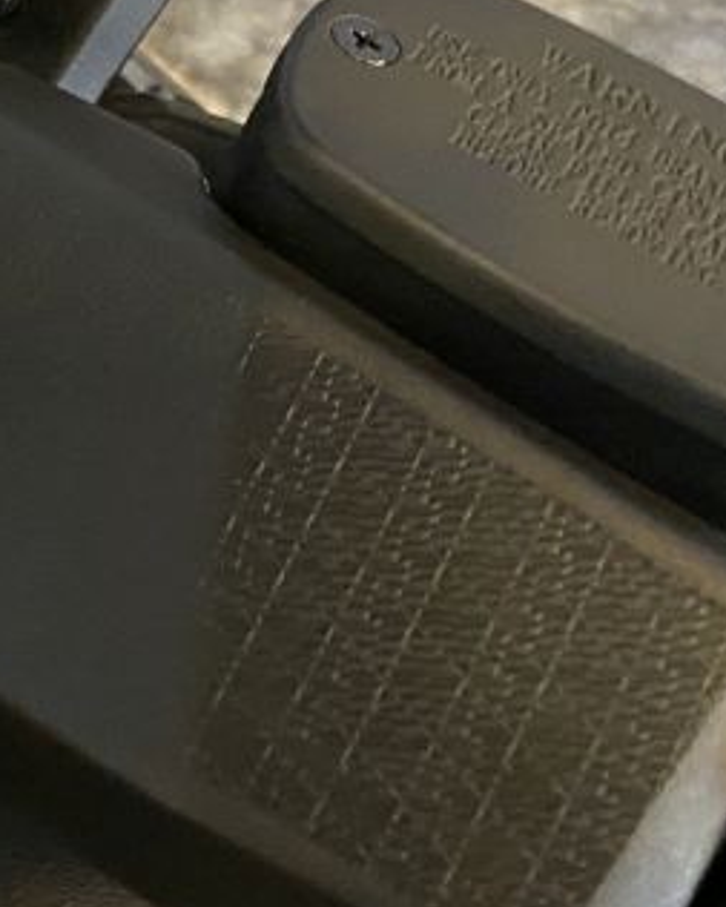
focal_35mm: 85
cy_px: -133
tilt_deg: -37.1
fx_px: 2282
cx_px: -396
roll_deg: +3.6
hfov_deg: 16.3
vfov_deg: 21.2
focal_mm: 4.25
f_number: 1.8
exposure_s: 1/33
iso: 500
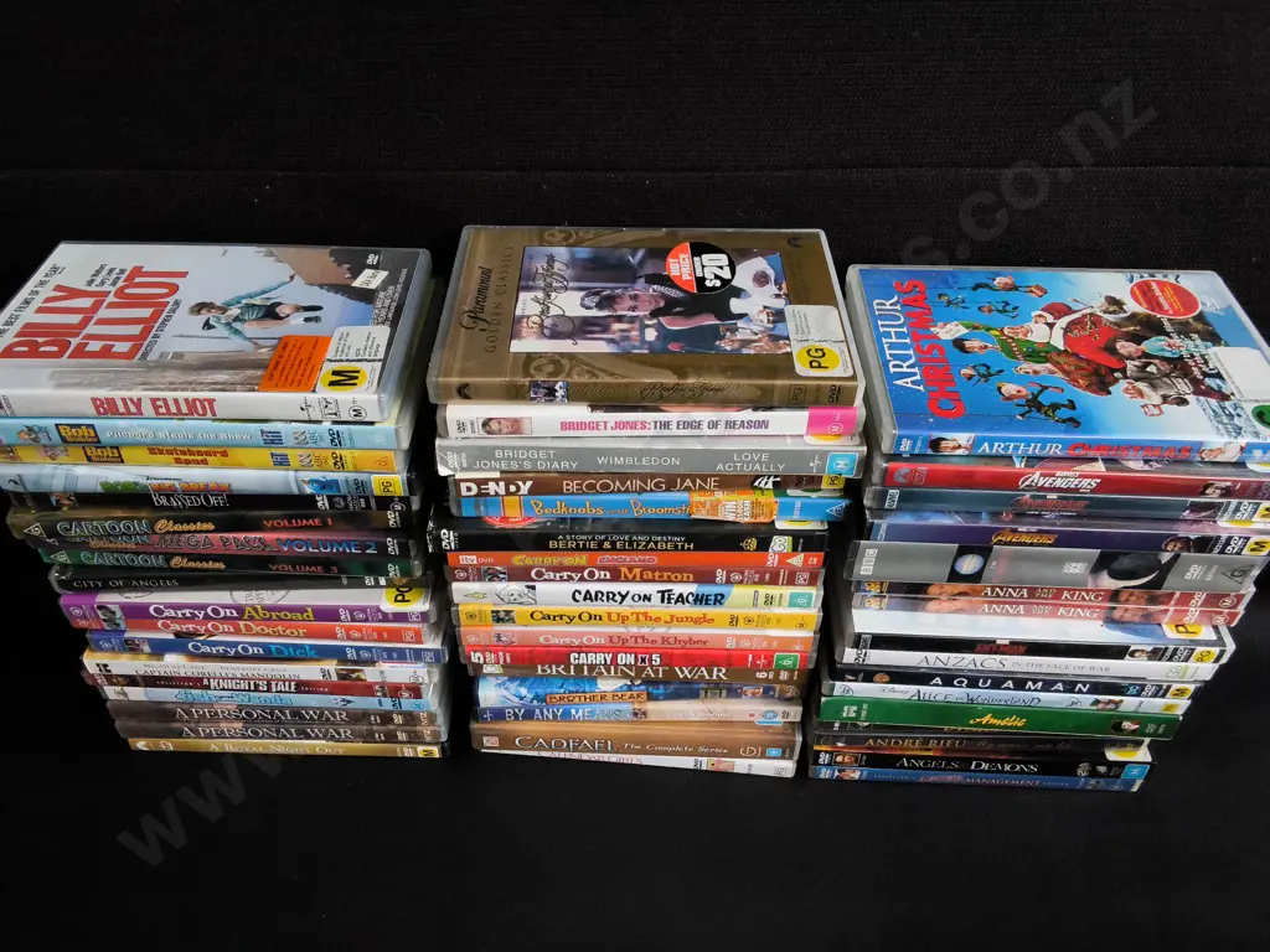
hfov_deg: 65.3
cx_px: 635
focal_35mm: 27
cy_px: 476
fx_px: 991
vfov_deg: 51.4
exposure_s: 1/100
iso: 200
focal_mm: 2.87
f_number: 2
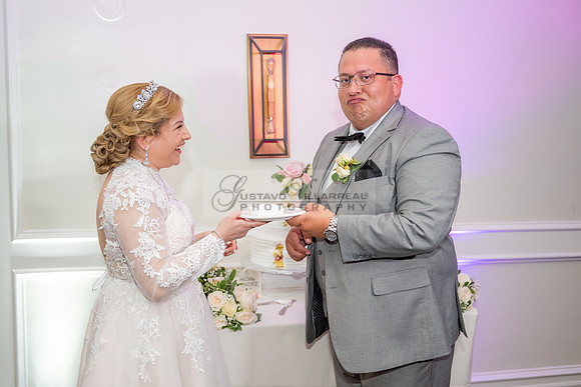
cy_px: 206
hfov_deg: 50.3
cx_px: 290
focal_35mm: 38
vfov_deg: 34.8
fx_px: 619
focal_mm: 36
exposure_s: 1/100
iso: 800
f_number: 2.8
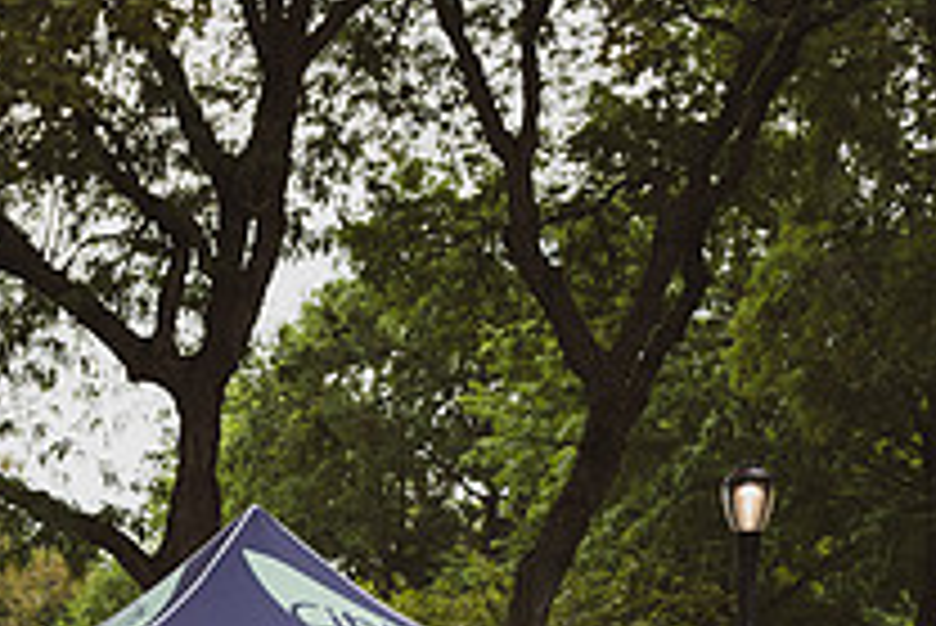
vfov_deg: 14.4
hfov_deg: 21.6
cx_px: -146
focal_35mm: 88
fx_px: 2290
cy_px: 968
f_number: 4.5
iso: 200
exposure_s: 1/800
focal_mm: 27
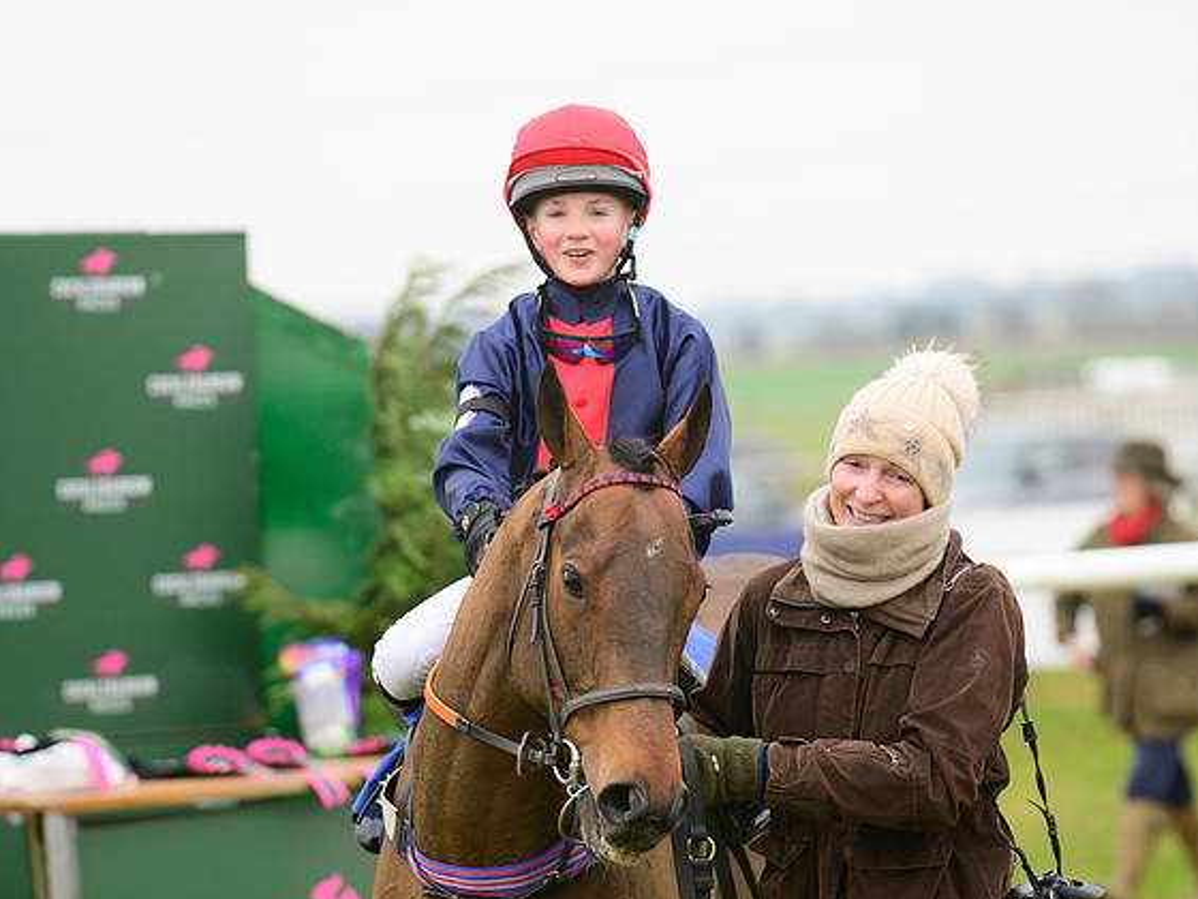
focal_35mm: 209
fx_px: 7233
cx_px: 600
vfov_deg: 7.1
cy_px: 475
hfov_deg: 9.5
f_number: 5
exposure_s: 1/400
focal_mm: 180
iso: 1250
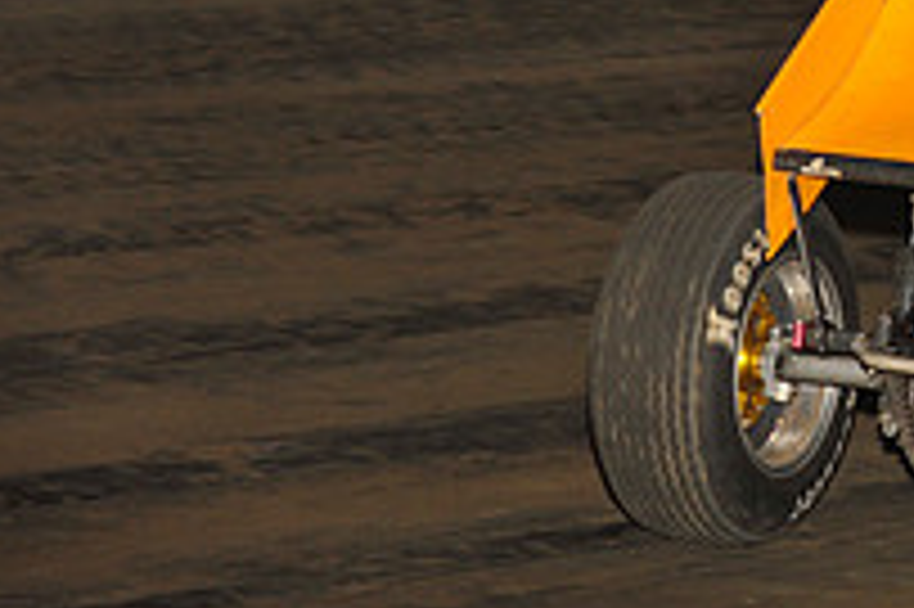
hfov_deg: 4.9
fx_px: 10528
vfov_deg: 3.3
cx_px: 1189
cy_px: -126
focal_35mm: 415
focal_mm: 145
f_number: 6.3
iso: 800
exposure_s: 1/320
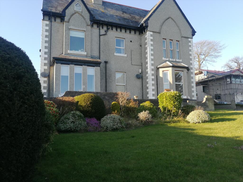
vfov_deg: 51.4
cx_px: 122
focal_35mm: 27
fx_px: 190
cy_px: 91
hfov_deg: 65.3
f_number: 1.8
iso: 50
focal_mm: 3.96
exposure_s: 1/324
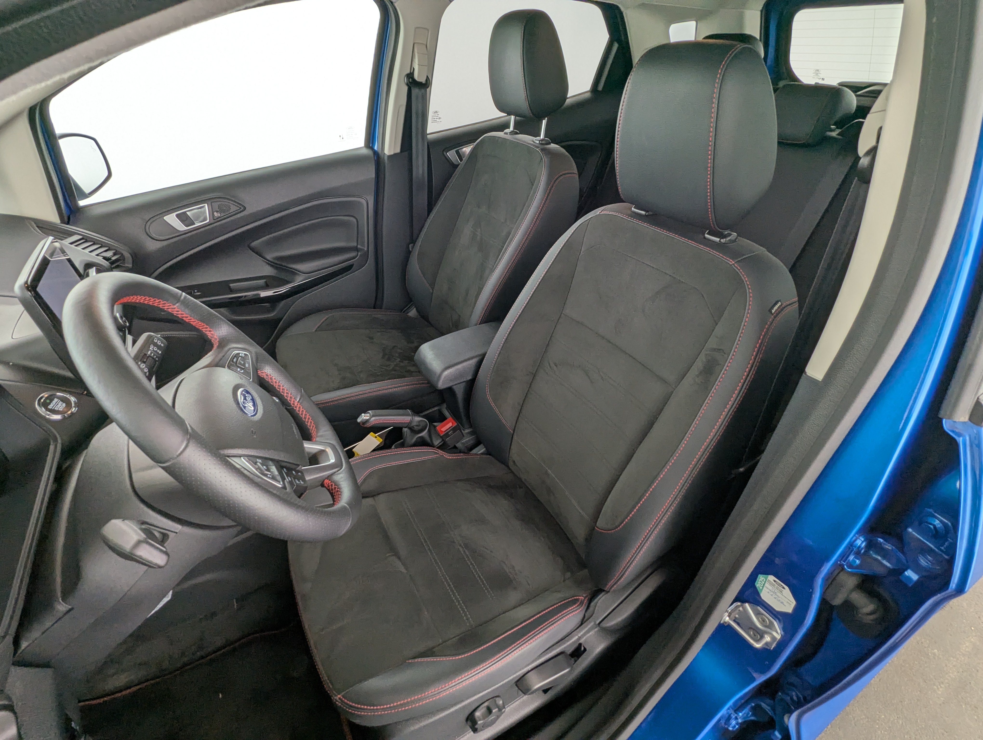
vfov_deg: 78.2
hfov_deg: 94.4
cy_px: 370
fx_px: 455
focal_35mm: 16
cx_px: 492
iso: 79
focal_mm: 2.35
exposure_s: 1/63.9
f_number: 2.2
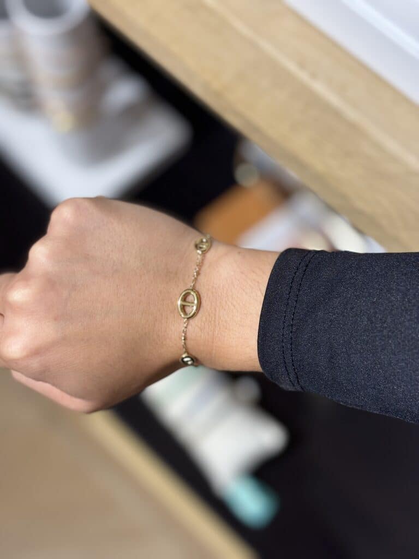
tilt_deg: -68.4
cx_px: 210
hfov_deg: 28.0
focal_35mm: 52
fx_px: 839
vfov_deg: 36.8
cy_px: 280
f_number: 1.6
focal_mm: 5.96
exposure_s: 1/100
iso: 80
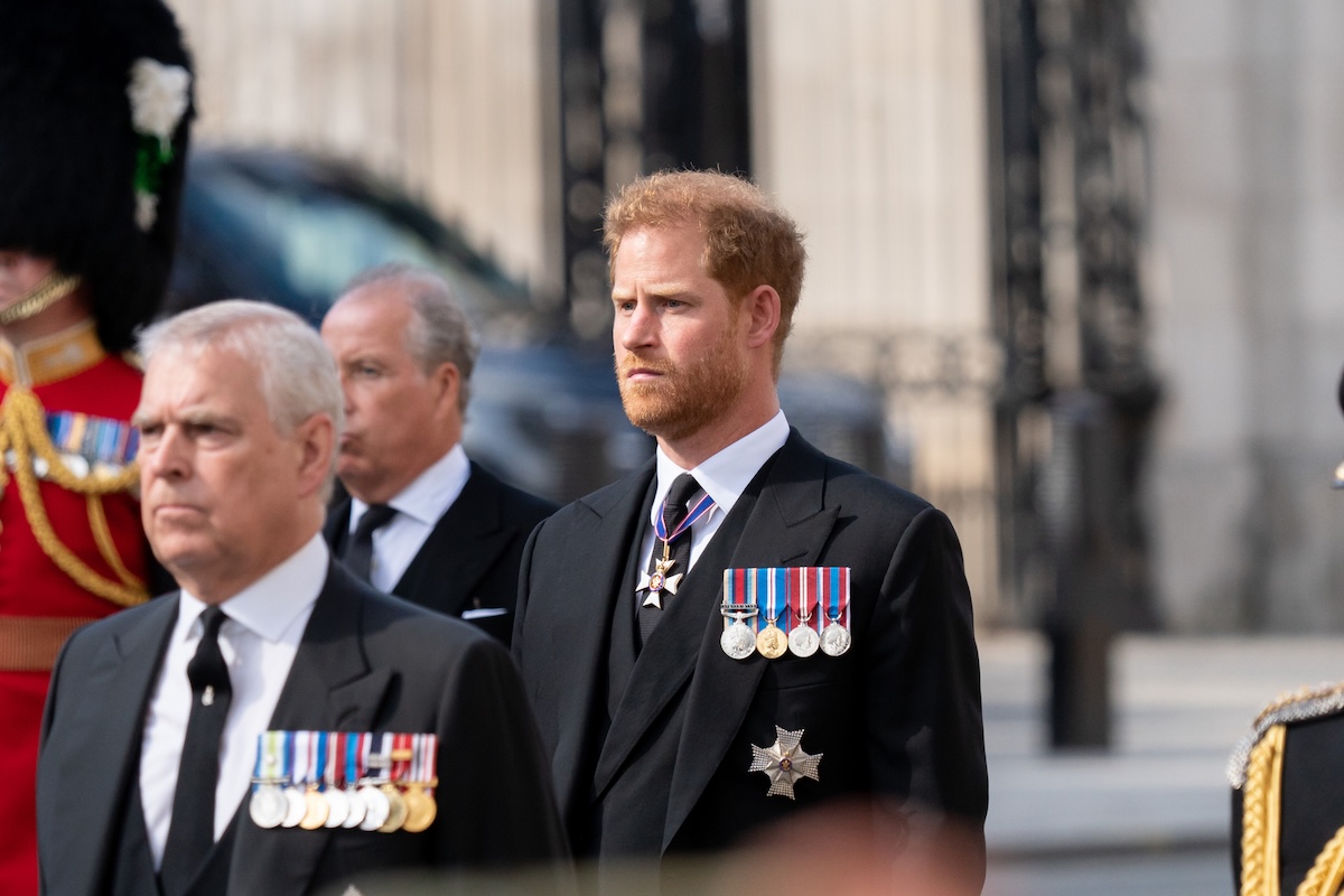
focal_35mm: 374
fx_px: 13962
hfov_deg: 5.5
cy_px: 448
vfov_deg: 3.7
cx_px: 672
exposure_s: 1/2000
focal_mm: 374
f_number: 6.3
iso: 1600
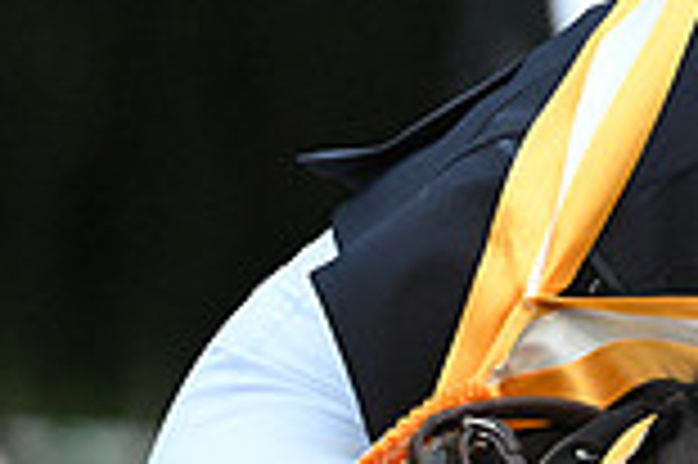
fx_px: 20337
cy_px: 227
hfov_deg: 2.0
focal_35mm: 1050
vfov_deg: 1.3
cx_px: 1256
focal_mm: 280
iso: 8000
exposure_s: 1/1250
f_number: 4.5
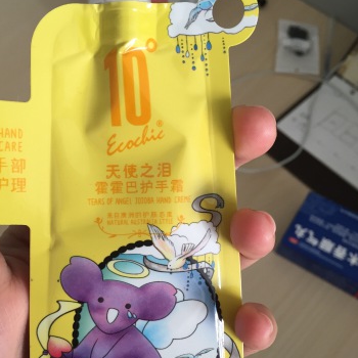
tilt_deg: -61.8
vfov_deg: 42.7
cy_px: 211
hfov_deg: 42.7
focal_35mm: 39
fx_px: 456
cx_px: 155
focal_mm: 4.15
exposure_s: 1/33
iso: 32
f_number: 2.2
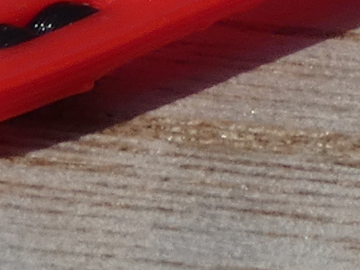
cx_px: 342
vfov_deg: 5.4
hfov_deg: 7.4
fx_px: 2755
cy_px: -373
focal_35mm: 265
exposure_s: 1/800
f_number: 7.1
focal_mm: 9
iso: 80
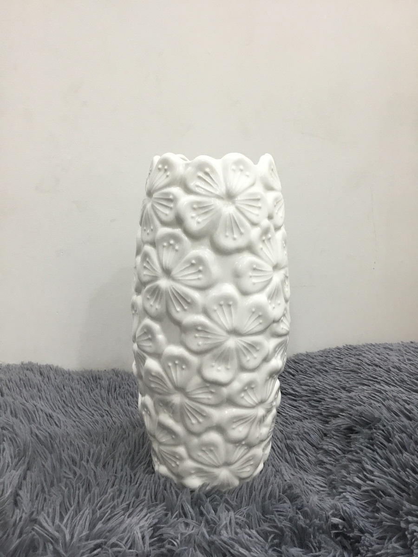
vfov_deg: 58.4
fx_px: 499
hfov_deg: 45.4
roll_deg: +0.3
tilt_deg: -11.0
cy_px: 278
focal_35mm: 31
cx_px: 209
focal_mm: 3.3
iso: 80
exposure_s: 1/33
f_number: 2.4
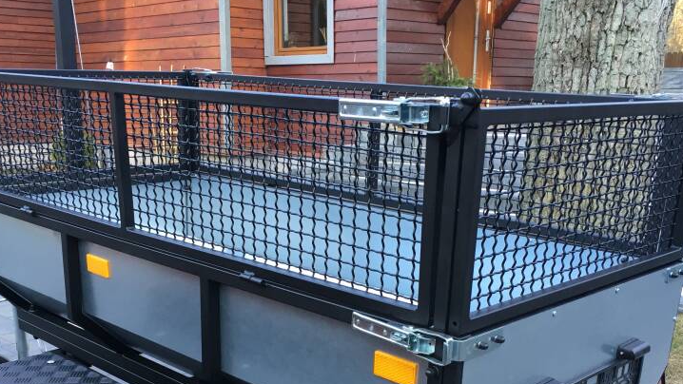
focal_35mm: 44
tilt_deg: -18.0
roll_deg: +0.8
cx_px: 341
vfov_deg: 26.2
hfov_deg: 46.4
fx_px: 797
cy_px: 350
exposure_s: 1/33
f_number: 2.2
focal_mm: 4.15
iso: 25
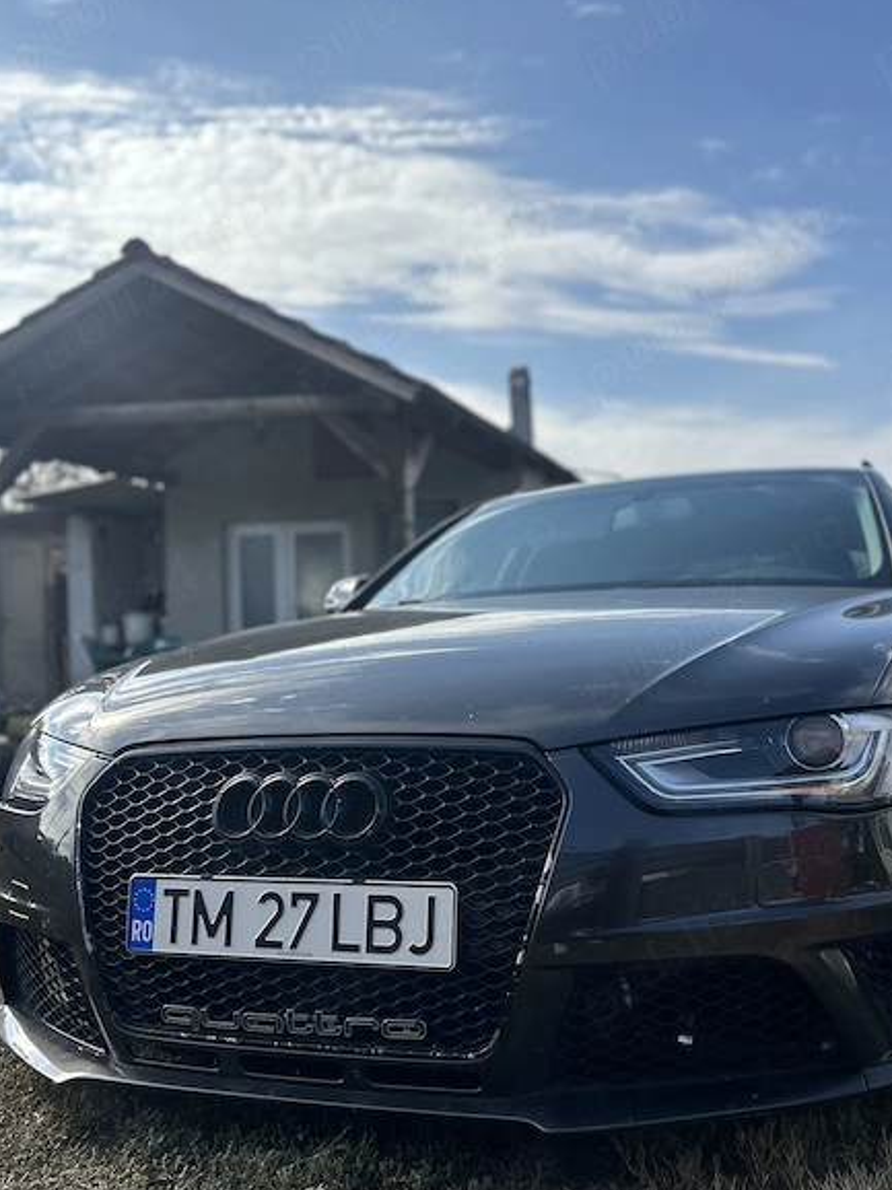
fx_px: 1238
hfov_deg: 39.3
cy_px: 679
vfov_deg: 51.2
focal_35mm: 36
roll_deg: +0.9
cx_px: 569
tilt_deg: -0.3
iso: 50
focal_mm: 5.7
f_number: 1.5
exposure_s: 1/4274
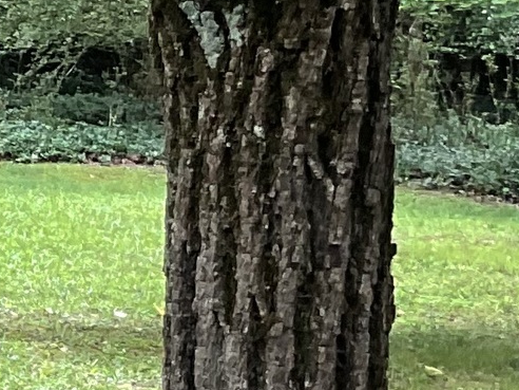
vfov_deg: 8.2
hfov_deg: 9.5
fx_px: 2714
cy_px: 130
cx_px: -792
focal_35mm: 181
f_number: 1.8
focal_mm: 3
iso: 32
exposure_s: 1/120
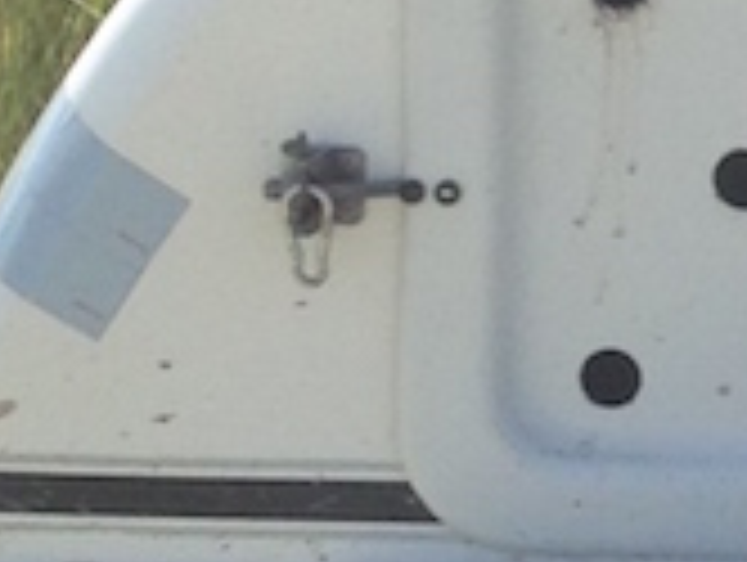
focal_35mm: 203
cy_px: 202
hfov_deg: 8.3
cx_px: 2218
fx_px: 4387
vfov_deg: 7.3
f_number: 2.4
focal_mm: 4.12
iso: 50
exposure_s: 1/1004
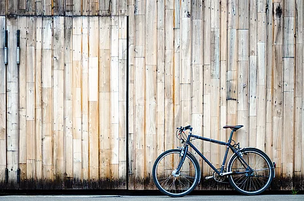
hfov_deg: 27.0
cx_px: 152
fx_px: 632
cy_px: 100
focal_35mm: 75
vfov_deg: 18.1
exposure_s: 1/400
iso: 200
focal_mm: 50
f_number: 5
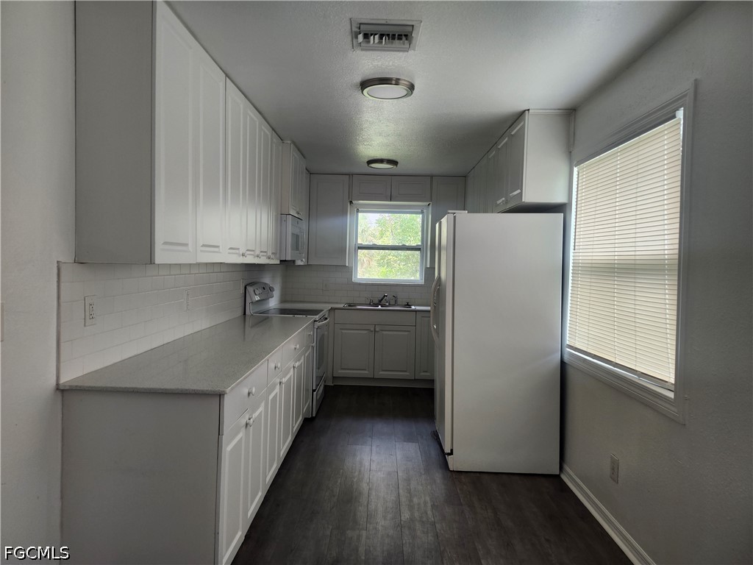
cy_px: 282
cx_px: 376
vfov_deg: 58.9
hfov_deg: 73.9
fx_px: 500
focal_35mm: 23
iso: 100
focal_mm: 5.54
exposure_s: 1/120
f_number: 1.8
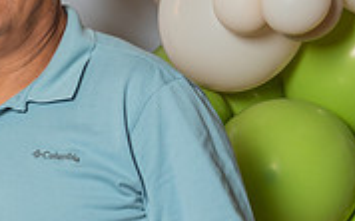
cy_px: 248
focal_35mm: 210
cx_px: -127
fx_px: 2030
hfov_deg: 9.8
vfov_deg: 6.2
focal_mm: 50
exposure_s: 1/250
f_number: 4
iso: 250
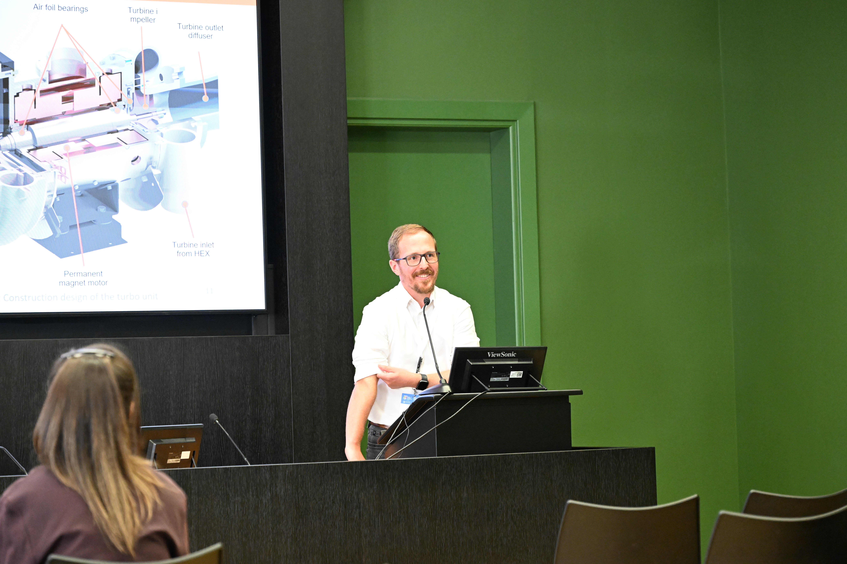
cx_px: 424
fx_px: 2306
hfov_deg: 20.8
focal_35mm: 98
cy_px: 282
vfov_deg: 14.0
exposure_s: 1/160
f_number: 5
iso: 7200
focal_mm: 98
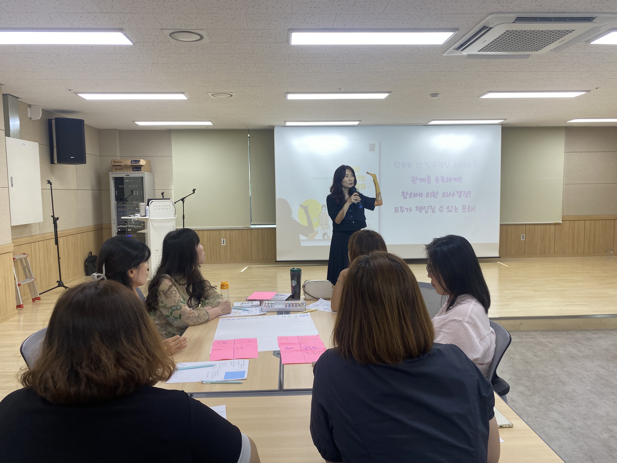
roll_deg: +2.1
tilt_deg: -6.5
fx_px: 463
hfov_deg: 67.3
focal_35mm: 26
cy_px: 232
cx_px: 308
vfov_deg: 53.1
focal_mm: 4.25
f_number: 1.8
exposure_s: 1/122
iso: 32
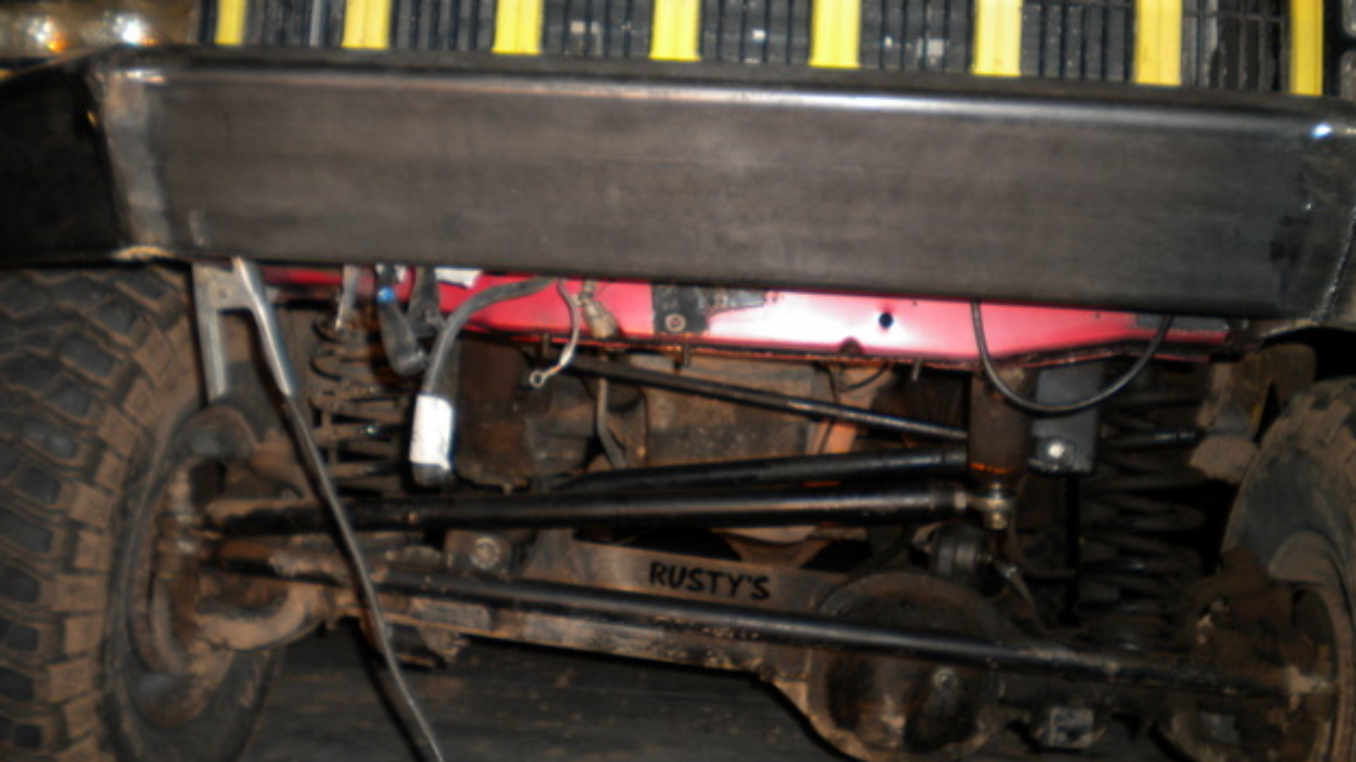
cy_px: 359
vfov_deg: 30.4
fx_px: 1402
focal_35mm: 39
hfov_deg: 51.6
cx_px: 682
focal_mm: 6.3
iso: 100
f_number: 3.1
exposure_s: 1/30
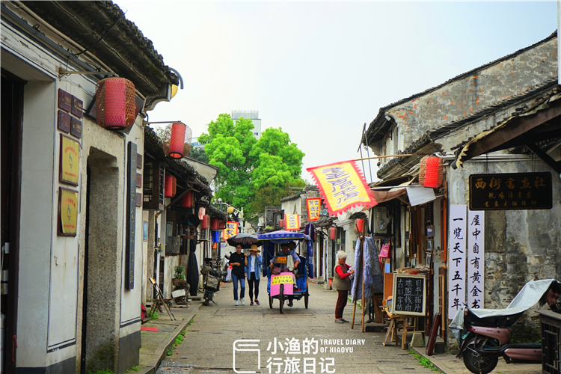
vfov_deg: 20.9
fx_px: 1013
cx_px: 280
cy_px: 187
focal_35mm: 65
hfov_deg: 31.0
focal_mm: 65
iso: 100
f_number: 8
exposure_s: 1/80
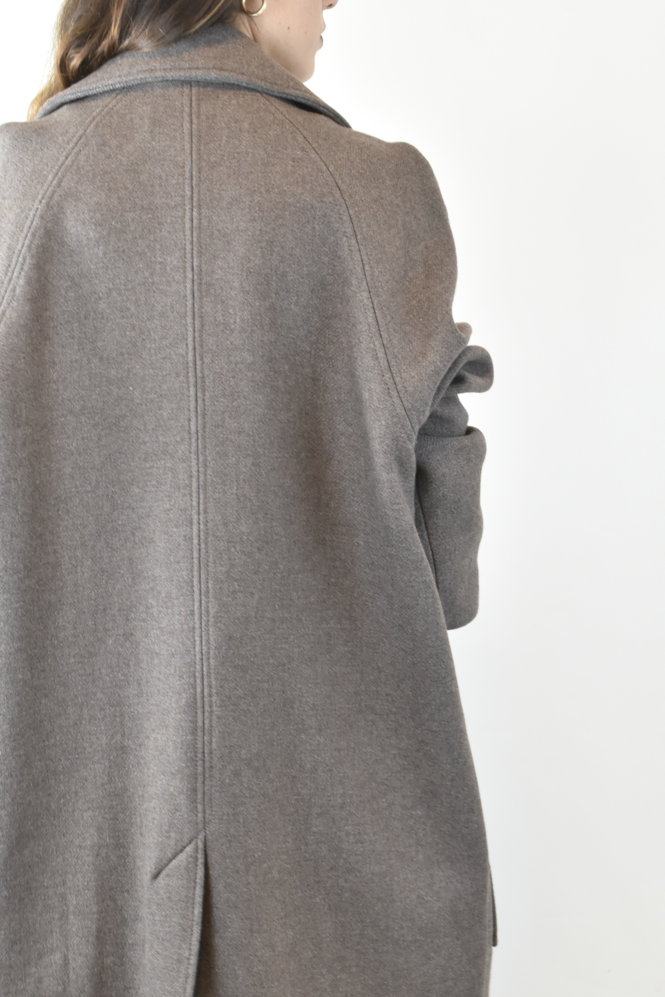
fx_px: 1662
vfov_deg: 33.4
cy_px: 498
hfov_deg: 22.6
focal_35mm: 60
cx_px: 332
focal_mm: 40
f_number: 13
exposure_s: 1/15
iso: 1000
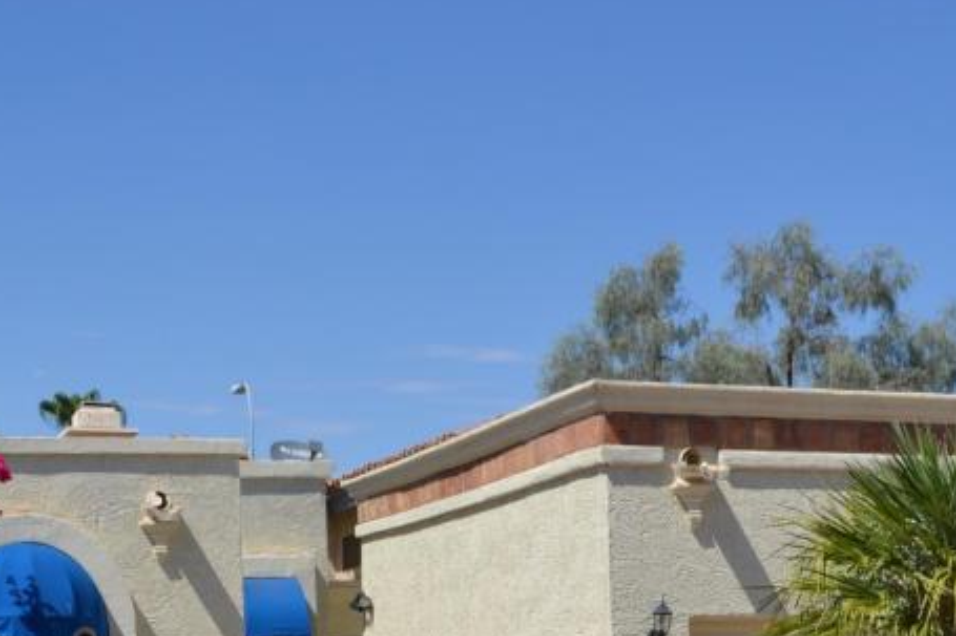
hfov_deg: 26.6
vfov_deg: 17.1
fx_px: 2017
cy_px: 781
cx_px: 576
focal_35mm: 76
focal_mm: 20
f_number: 9
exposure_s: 1/320
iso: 100
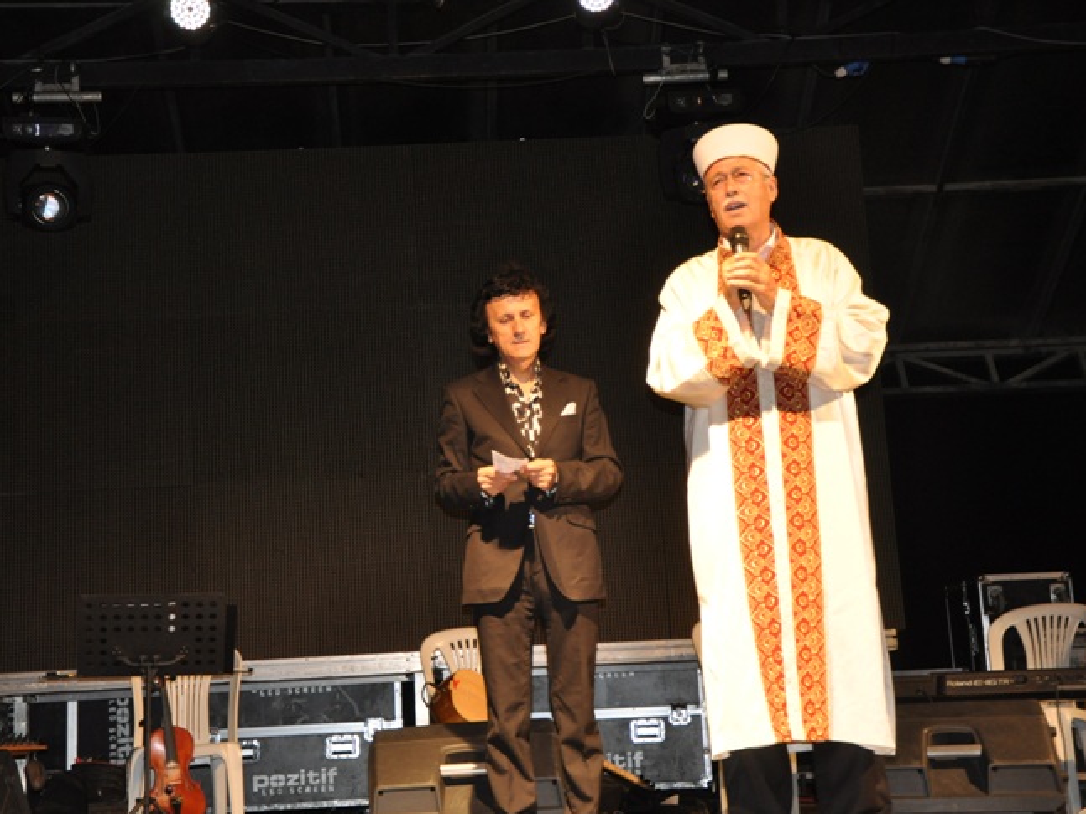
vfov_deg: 25.4
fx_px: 1805
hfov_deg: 33.5
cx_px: 485
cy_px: 410
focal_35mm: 58
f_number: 4.5
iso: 800
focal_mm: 35
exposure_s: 1/60
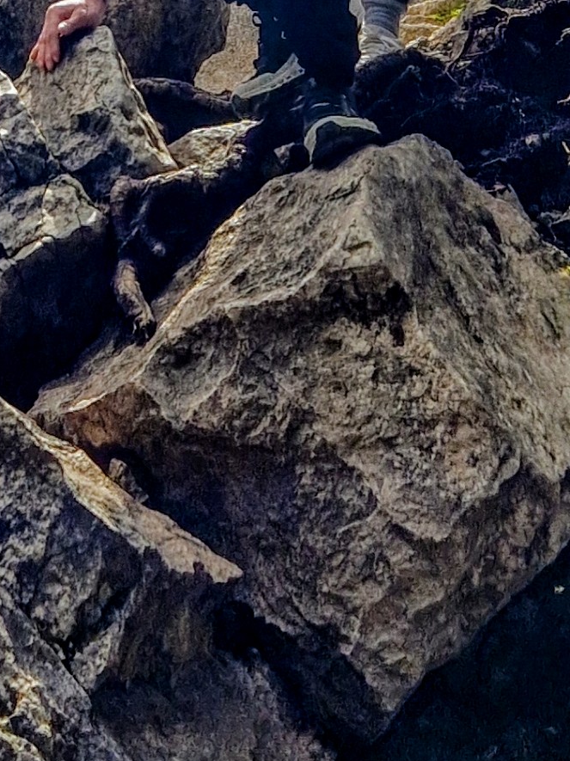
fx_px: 2285
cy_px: -427
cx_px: 30
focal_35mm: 104
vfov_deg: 16.9
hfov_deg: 14.0
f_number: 1.8
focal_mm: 5.4
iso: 50
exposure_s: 1/864
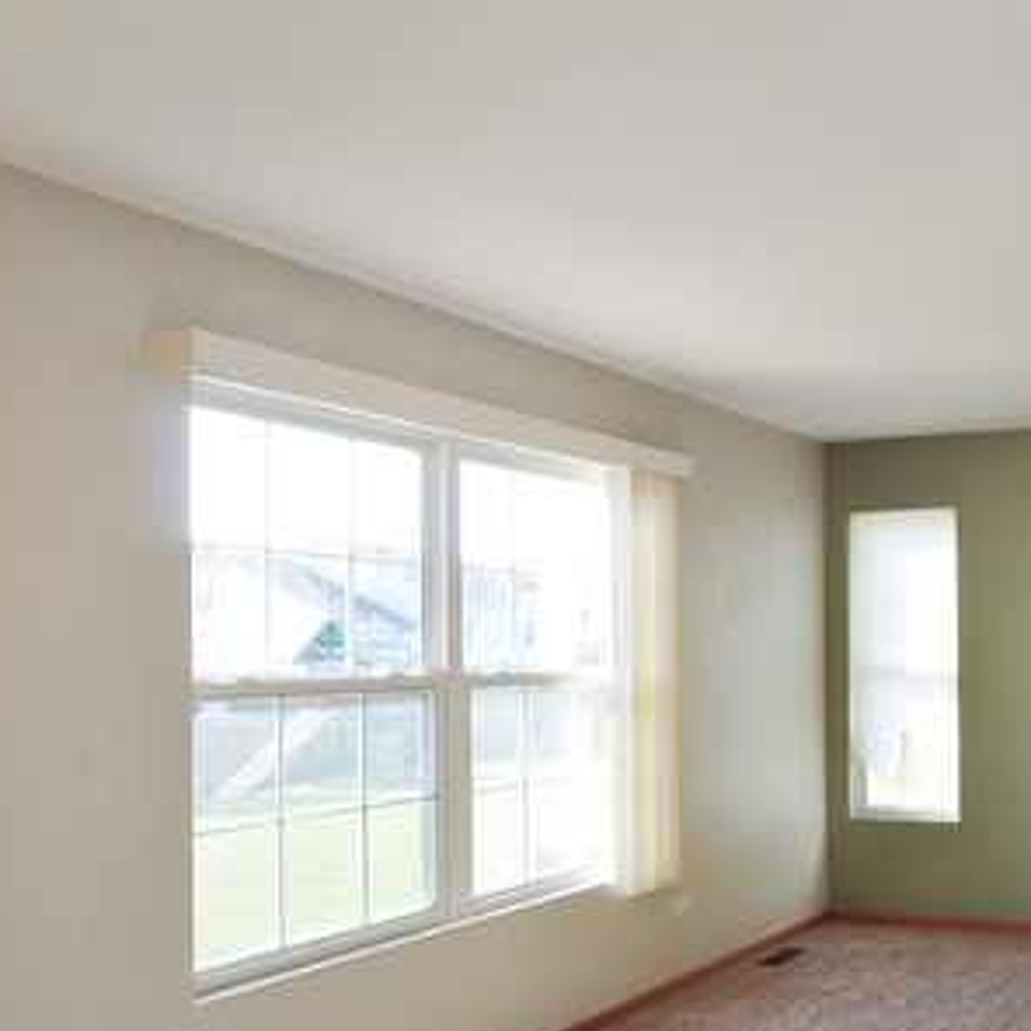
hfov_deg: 43.2
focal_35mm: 33
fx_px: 1112
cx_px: 1017
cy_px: 569
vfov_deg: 49.7
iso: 200
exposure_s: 1/13
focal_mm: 12
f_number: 8
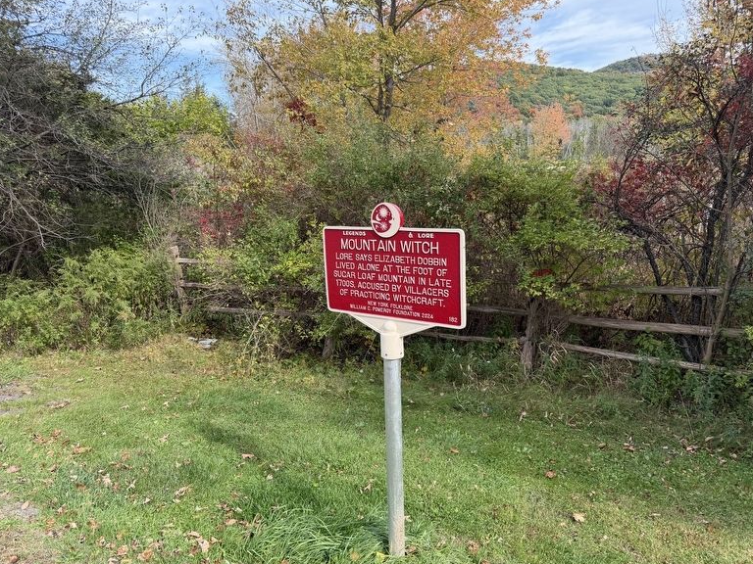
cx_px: 368
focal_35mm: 25
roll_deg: +1.4
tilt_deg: -12.0
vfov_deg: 54.9
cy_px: 281
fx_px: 544
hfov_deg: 69.4
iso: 100
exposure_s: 1/1174
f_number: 1.78
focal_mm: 6.76
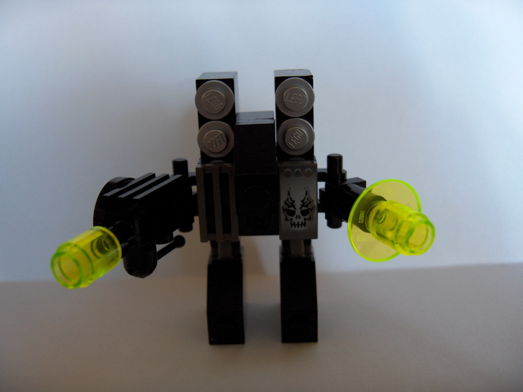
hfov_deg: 47.9
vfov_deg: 36.8
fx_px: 589
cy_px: 196
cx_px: 262
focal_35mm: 39
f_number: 2.8
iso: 200
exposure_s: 1/17
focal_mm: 8
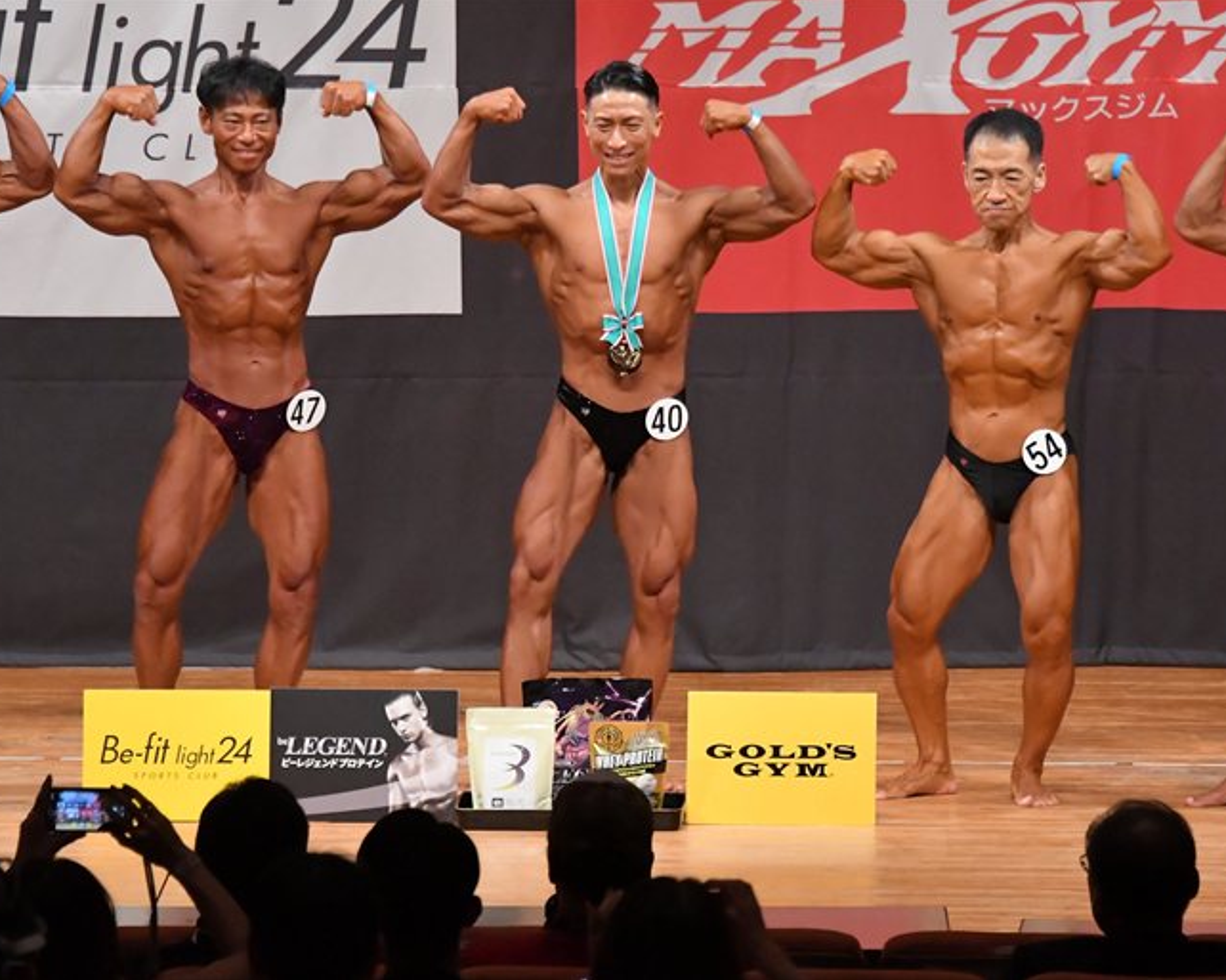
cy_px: 489
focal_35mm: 272
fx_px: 9865
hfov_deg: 7.1
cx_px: 711
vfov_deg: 5.7
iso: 8000
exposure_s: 1/400
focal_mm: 160
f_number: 5.6
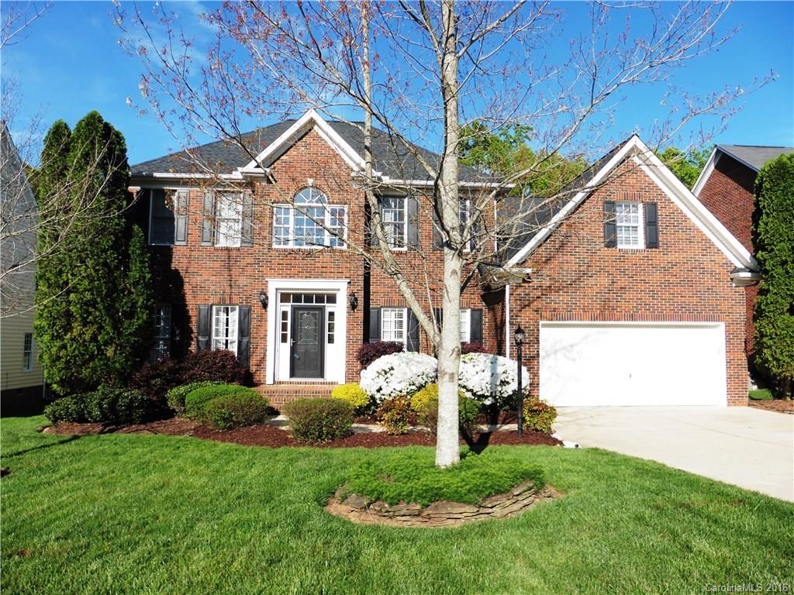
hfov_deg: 71.6
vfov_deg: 56.8
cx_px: 397
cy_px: 298
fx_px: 550
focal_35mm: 24
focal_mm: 4.3
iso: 100
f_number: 4
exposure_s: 1/800
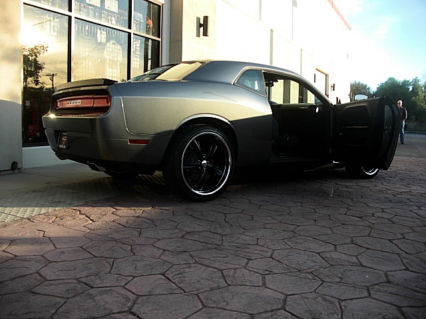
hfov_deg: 51.4
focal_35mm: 36
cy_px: 160
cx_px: 213
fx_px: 443
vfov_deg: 39.7
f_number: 2.8
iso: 50
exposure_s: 1/200
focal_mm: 6.3
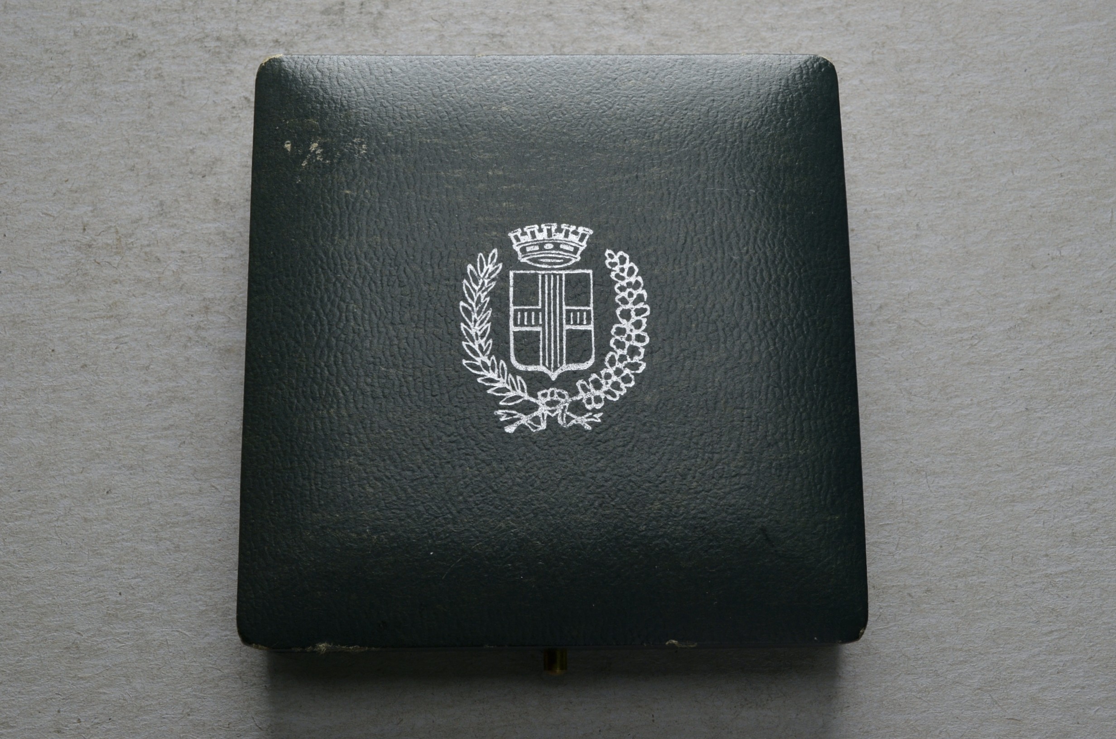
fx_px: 1392
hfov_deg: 43.7
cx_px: 558
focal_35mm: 45
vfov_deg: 29.7
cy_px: 370
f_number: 14
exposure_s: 1/200
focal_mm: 30
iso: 400
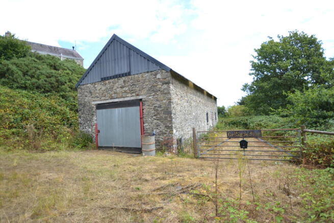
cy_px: 112
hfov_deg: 85.4
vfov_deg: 63.2
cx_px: 167
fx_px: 181
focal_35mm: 20
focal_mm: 13
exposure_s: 1/1000
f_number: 3.5
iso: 280
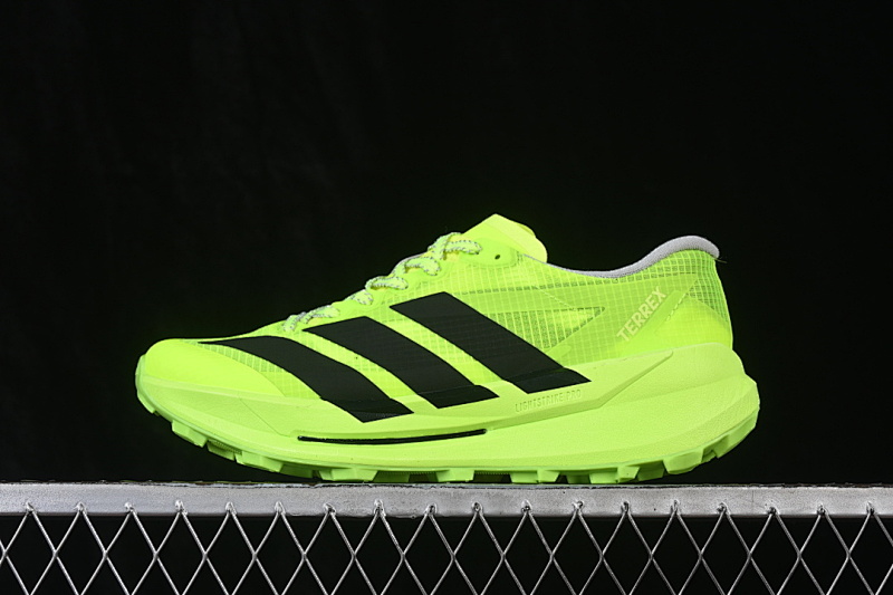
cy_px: 298
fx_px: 1860
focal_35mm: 75
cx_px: 446
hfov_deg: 27.0
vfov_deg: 18.2
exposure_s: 1/80
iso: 160
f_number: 8
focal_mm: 50
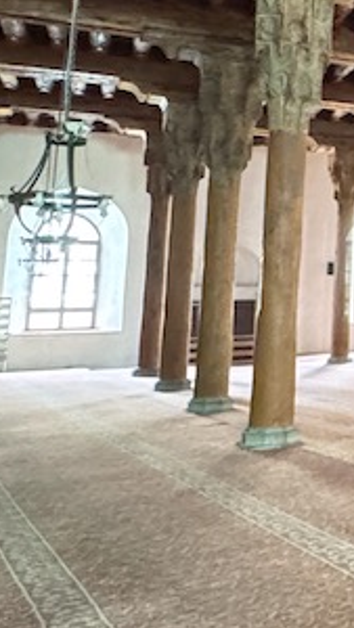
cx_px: 723
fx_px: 867
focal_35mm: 52
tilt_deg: +9.2
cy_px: 180
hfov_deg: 16.8
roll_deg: +0.4
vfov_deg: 39.1
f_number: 2.2
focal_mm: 2.22
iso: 1600
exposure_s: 1/25
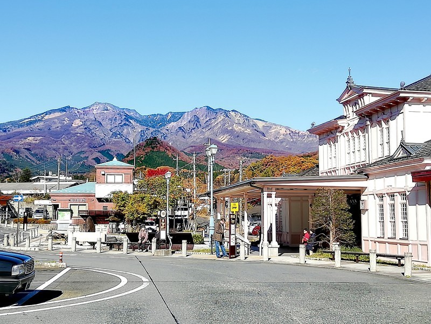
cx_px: 216
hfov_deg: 36.2
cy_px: 162
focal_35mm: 53
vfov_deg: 27.5
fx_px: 660
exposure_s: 1/939
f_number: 2.2
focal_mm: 3.81
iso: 50
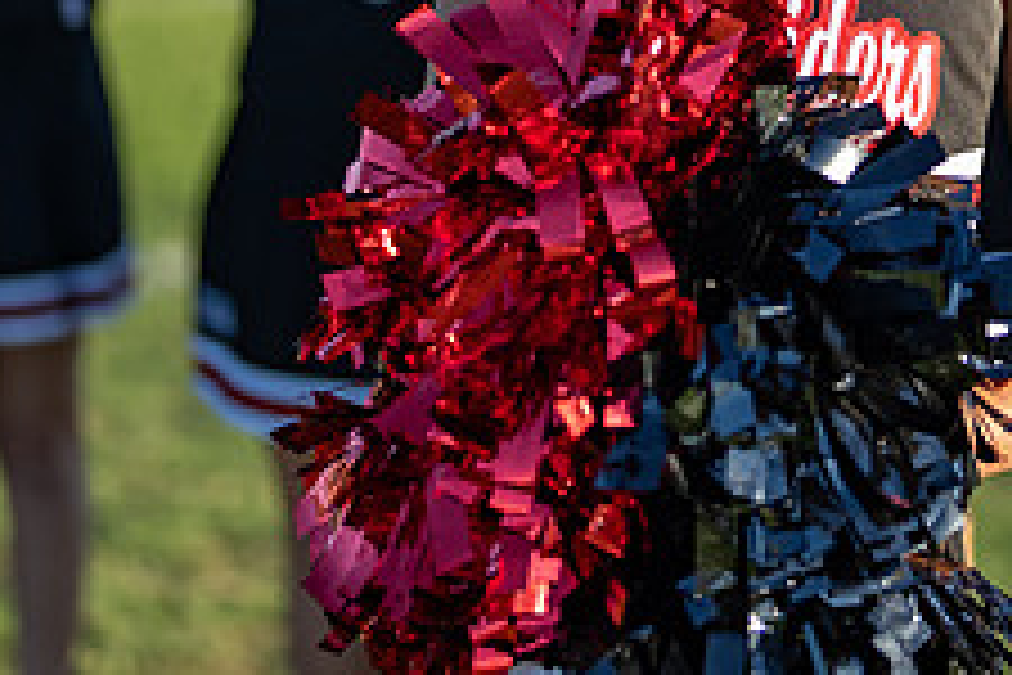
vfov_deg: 8.9
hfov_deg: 13.3
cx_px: 874
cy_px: -154
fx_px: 4301
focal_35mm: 153
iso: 160
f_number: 1.2
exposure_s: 1/5000
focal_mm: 50
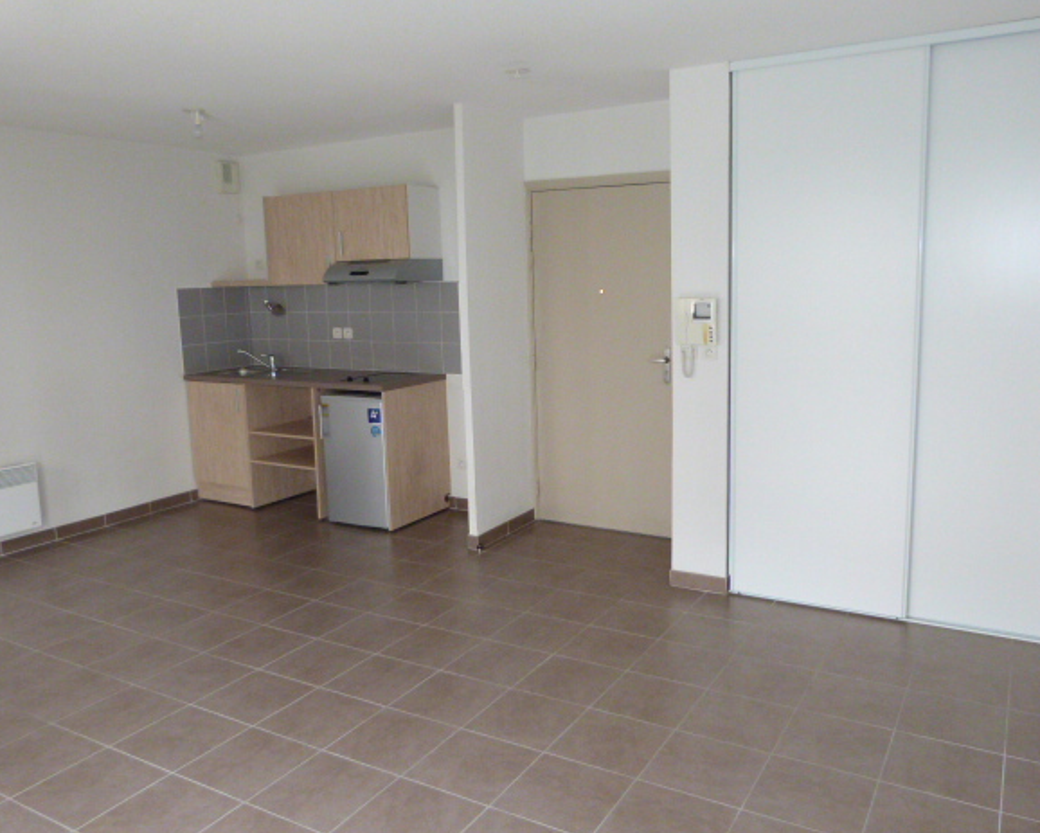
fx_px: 831
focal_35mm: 27
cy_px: 410
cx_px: 549
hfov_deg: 64.0
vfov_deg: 53.2
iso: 400
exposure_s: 1/60
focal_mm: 4.5
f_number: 2.8
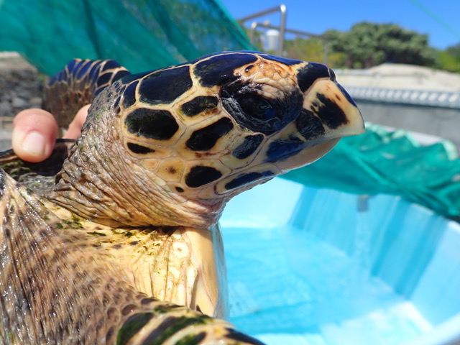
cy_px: 172
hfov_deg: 69.4
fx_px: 332
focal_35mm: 25
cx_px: 230
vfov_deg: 54.9
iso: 100
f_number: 8
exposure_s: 1/200
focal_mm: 4.5
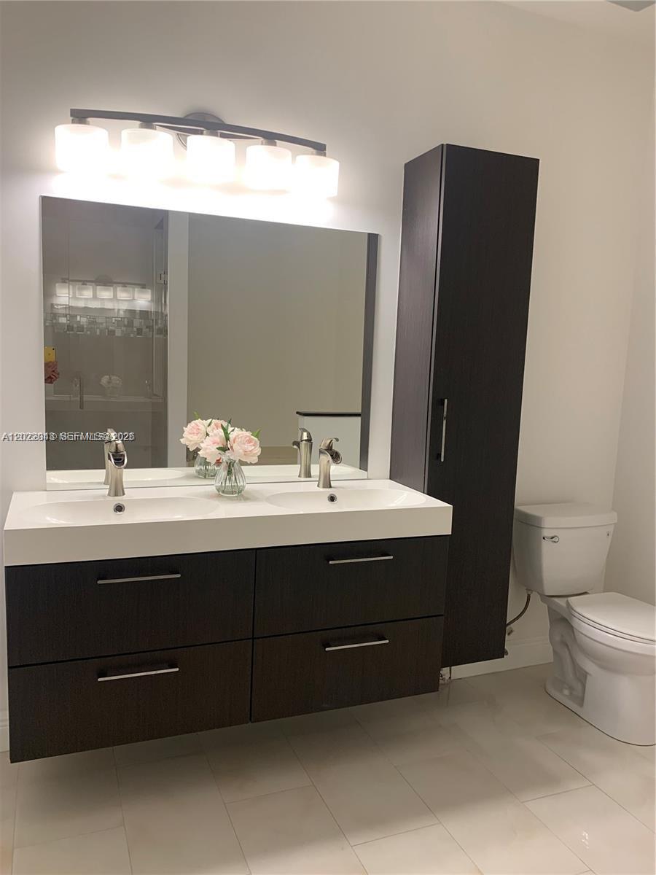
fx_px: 657
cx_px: 328
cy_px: 438
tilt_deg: -6.4
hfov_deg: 53.1
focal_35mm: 26
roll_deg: -1.8
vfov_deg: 67.3
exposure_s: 1/60
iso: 80
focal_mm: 4.25
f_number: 1.8
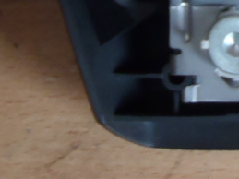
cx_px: 194
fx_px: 1297
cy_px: -232
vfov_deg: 7.4
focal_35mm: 188
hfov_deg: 10.5
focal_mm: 6.83
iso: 200
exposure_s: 1/6
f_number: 4.6
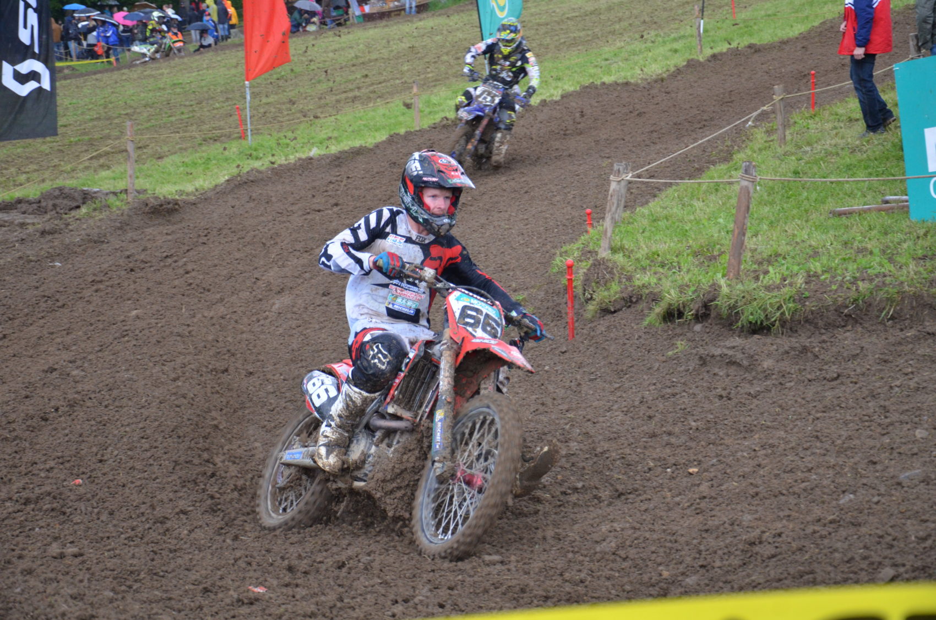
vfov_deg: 14.6
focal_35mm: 93
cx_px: 468
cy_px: 310
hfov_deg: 22.0
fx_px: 2413
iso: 1250
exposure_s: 1/500
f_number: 5.3
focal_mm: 62
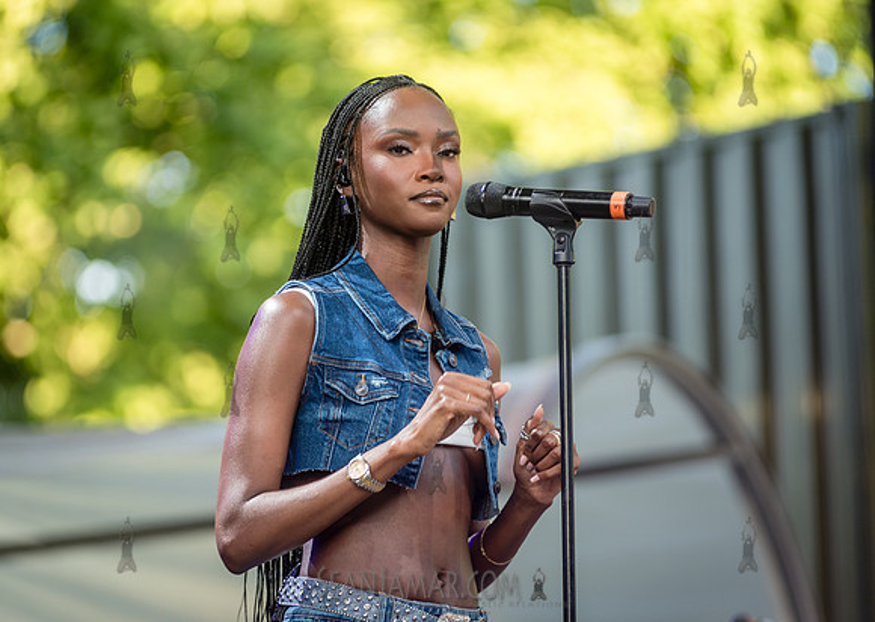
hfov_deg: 9.1
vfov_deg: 6.5
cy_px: 325
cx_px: 382
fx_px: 5499
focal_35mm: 222
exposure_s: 1/250
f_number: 3.5
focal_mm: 200
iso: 500
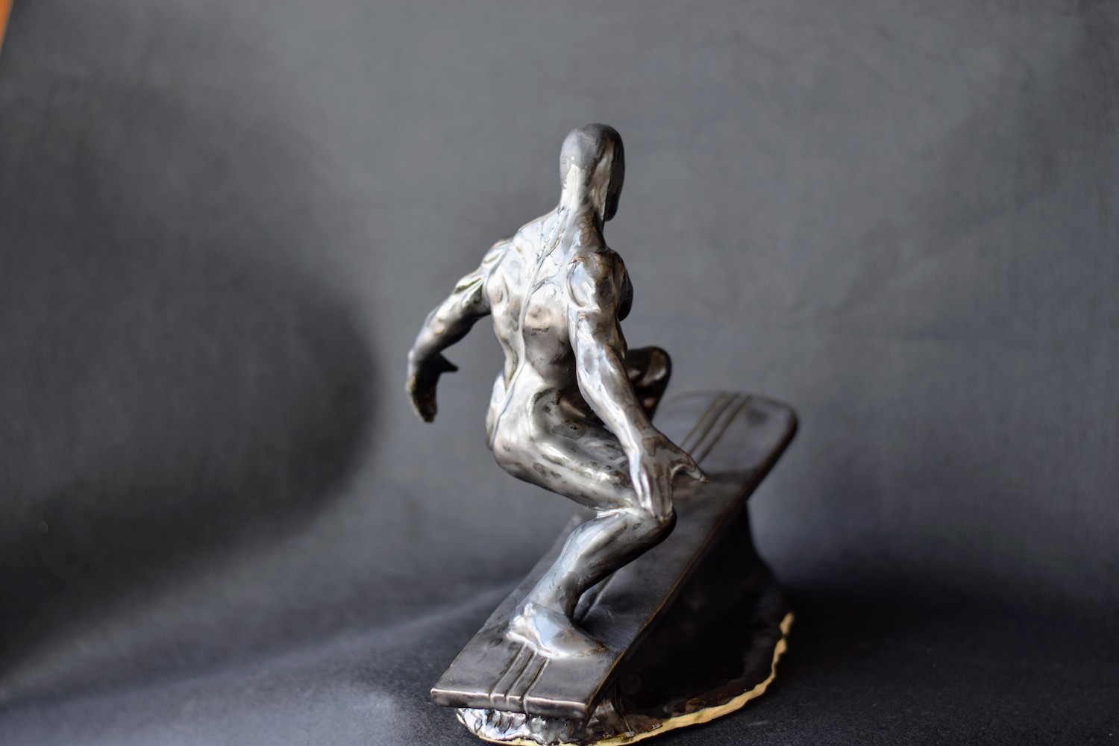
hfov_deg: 27.0
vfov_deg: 18.2
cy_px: 373
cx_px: 560
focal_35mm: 75
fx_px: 2331
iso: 100
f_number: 2.2
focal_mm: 50
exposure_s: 1/100
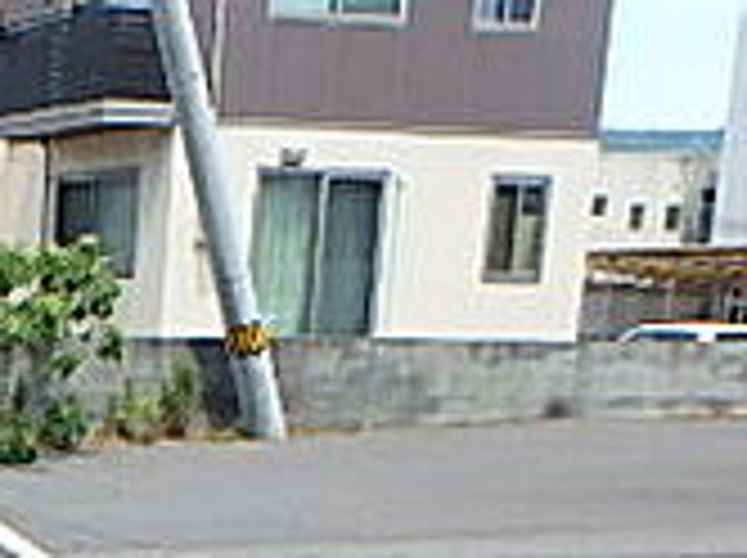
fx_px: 1638
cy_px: 612
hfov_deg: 19.7
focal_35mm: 76
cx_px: -562
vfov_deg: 18.6
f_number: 3.5
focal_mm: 3.7
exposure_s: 1/640
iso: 125
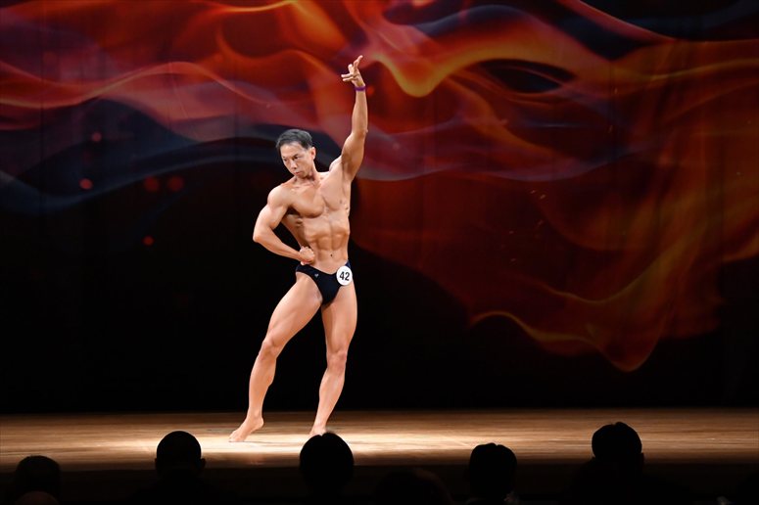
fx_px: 3667
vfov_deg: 7.9
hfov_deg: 11.8
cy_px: 252
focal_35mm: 174
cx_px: 380
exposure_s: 1/400
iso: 4000
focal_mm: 116
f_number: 5.6
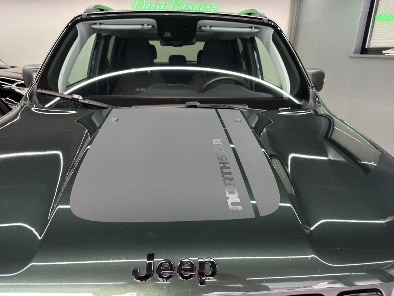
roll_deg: +0.0
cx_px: 197
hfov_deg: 71.6
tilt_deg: -20.1
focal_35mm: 24
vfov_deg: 56.8
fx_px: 273
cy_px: 148
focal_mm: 6.76
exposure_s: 1/33
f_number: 1.78
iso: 320
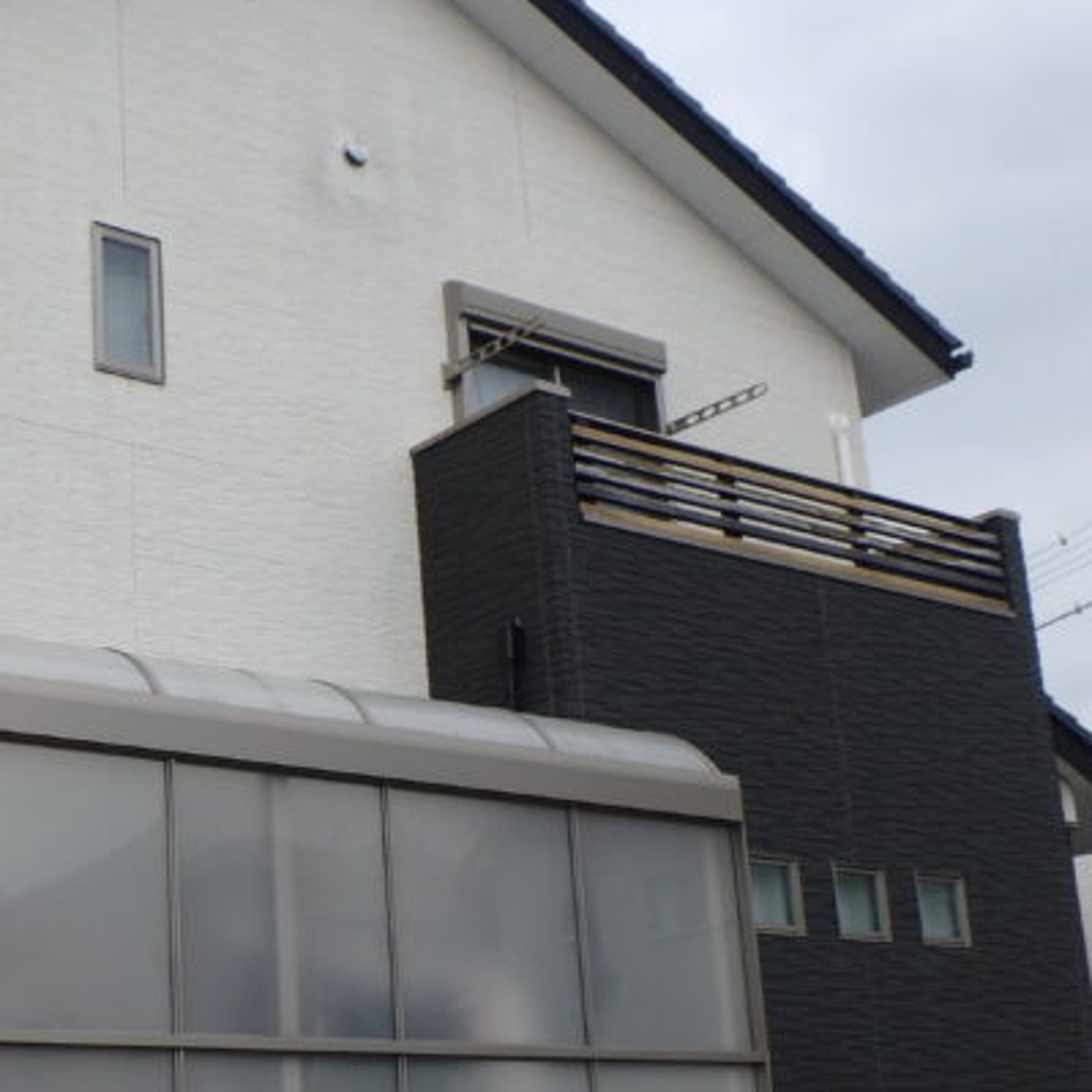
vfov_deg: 32.4
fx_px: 1856
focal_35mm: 52
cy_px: 767
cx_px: 44
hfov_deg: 30.8
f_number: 3.8
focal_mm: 4
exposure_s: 1/320
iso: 125
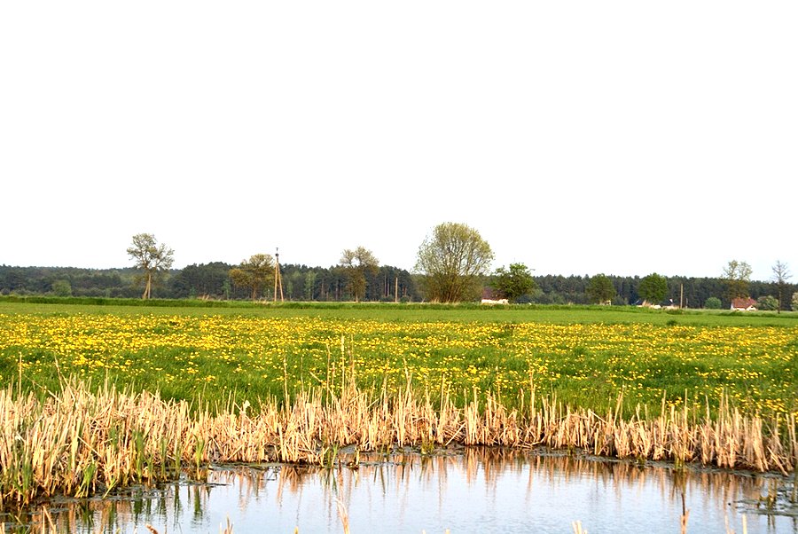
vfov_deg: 13.1
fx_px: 2330
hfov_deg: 19.4
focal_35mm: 105
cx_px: 399
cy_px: 267
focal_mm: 70
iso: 100
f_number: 8
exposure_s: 1/125
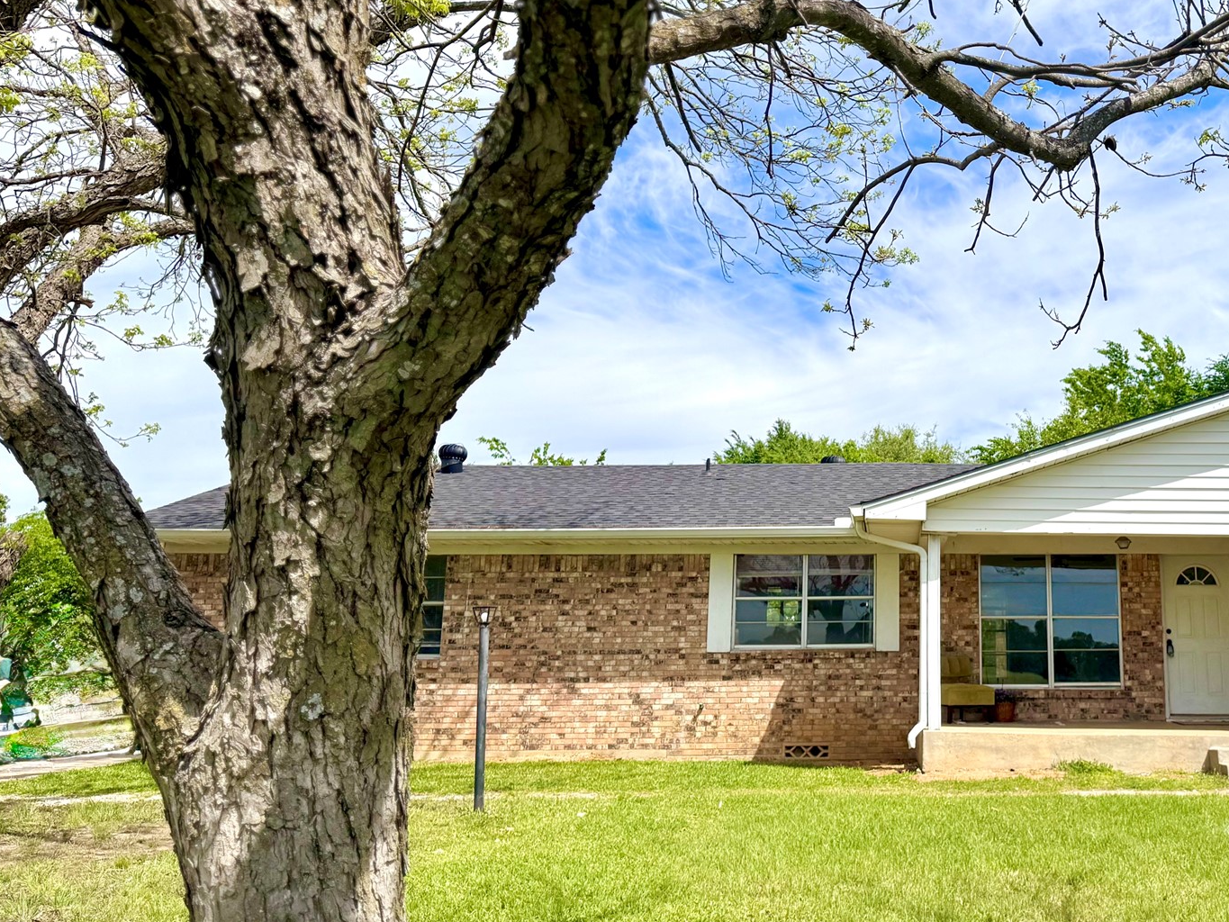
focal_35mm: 36
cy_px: 415
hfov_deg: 49.4
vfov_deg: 39.6
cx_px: 917
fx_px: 1278
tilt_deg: +10.2
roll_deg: -1.5
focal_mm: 6.76
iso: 80
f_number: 1.78
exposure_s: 1/7092
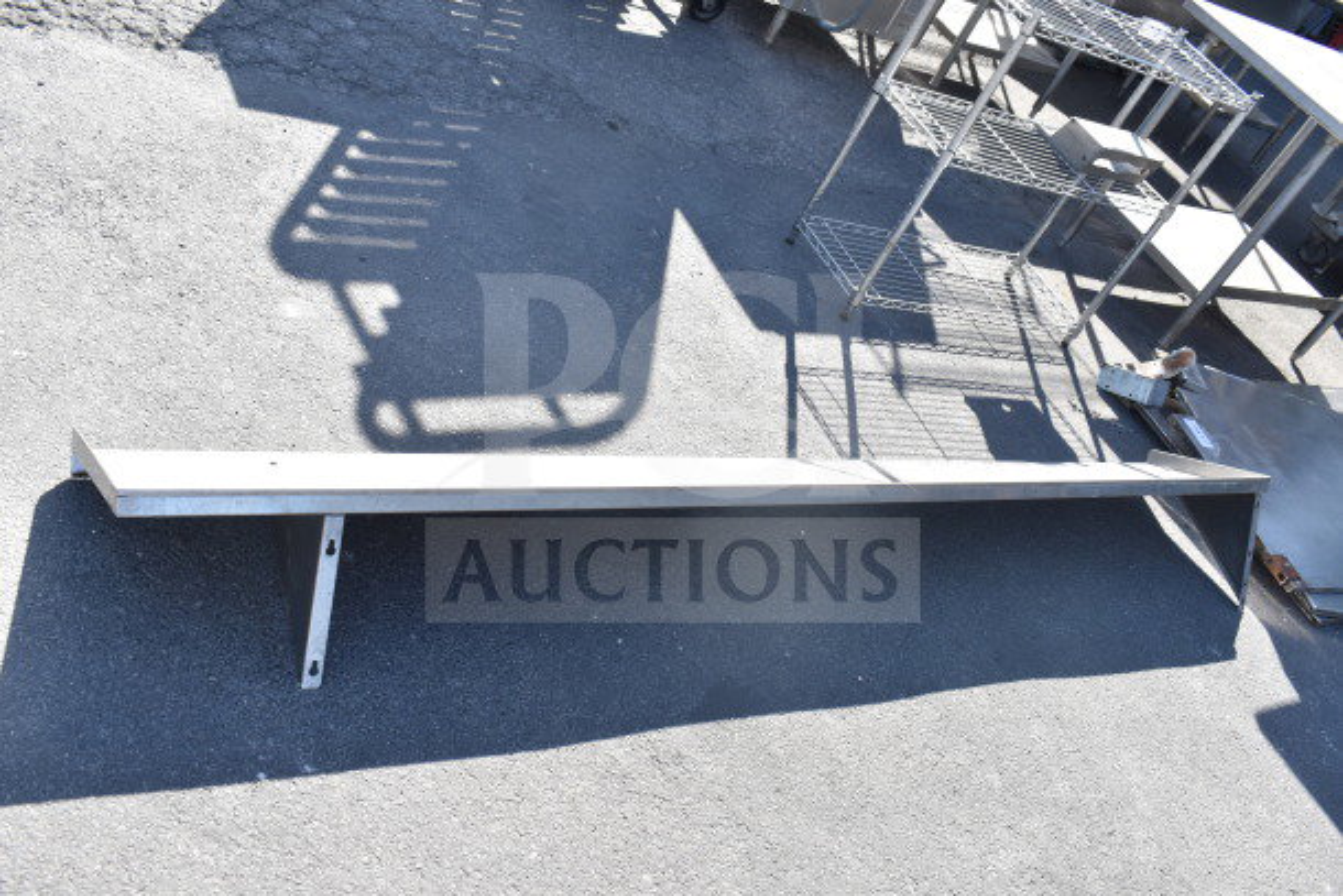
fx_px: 1287
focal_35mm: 34
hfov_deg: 55.1
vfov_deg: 38.4
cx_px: 672
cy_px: 448
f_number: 7.1
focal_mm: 23
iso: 200
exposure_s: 1/200
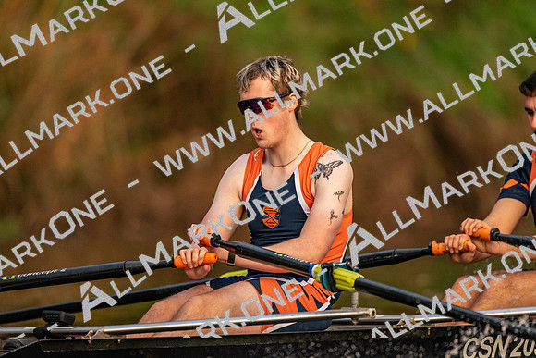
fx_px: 8935
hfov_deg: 3.4
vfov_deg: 2.3
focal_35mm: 600
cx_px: 268
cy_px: 179
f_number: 4
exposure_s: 1/2500
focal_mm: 600
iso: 3600
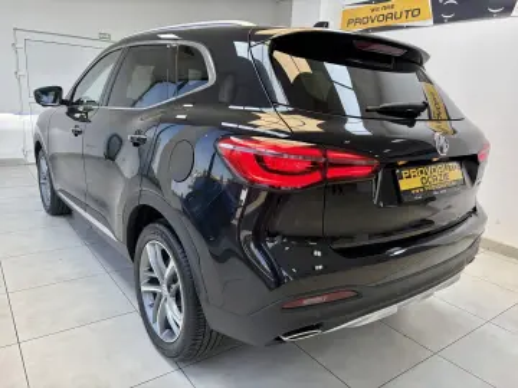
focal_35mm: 26
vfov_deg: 53.1
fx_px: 389
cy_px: 194
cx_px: 259
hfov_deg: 67.3
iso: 80
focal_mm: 5.96
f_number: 1.6
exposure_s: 1/116
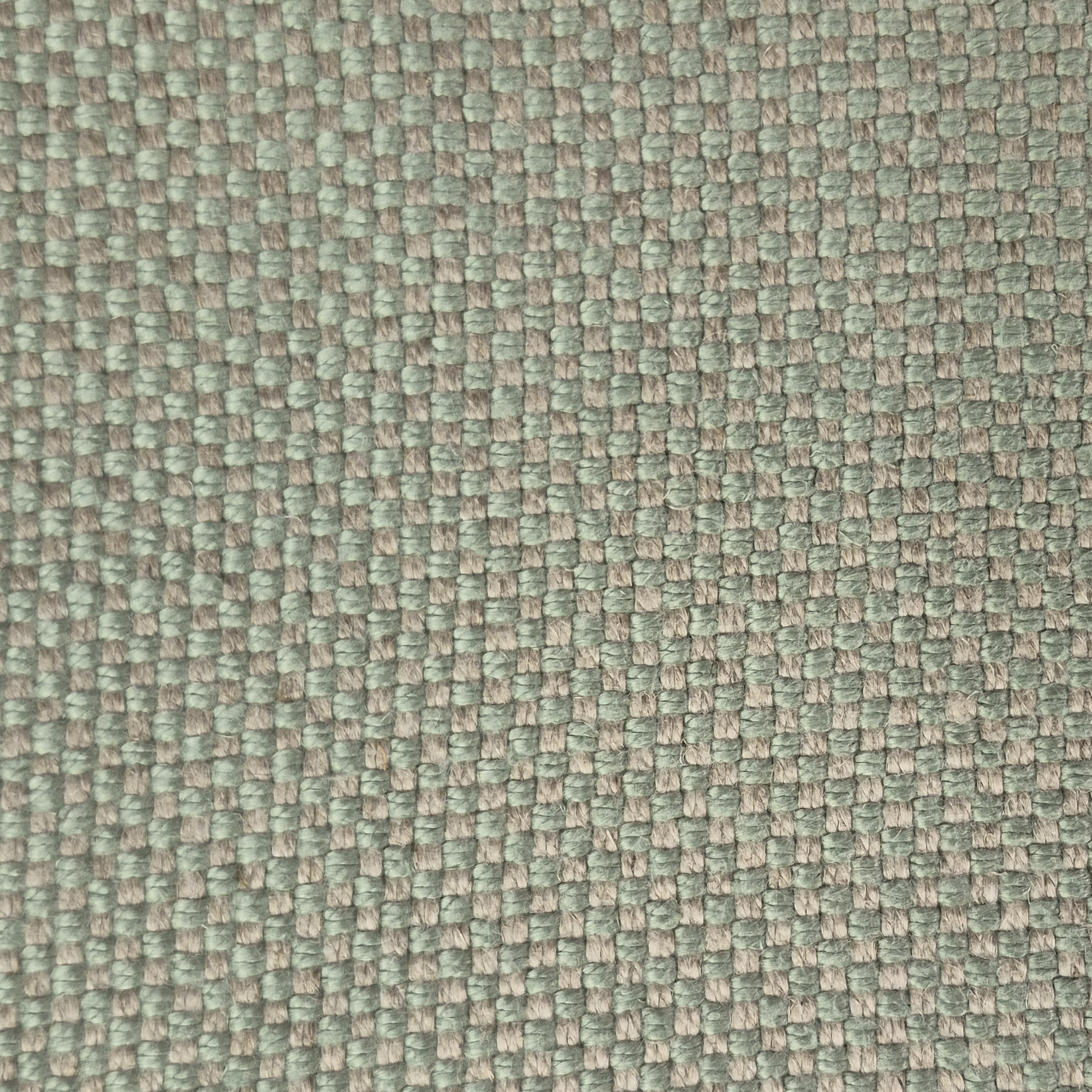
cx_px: 711
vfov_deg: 35.9
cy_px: 674
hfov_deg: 35.8
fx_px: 1677
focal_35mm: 47
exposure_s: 1/100
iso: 64
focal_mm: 5.4
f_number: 1.8
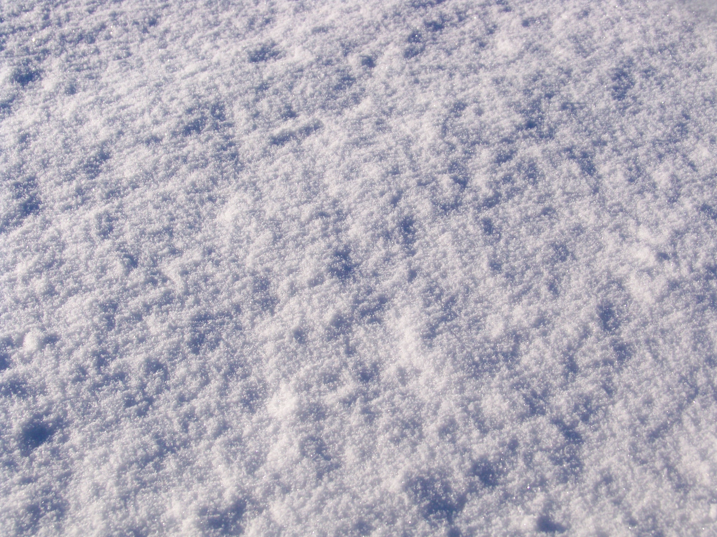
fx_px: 1181
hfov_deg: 33.8
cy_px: 268
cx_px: 358
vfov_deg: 25.7
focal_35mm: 57
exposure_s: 1/1000
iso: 64
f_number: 4.5
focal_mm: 11.7
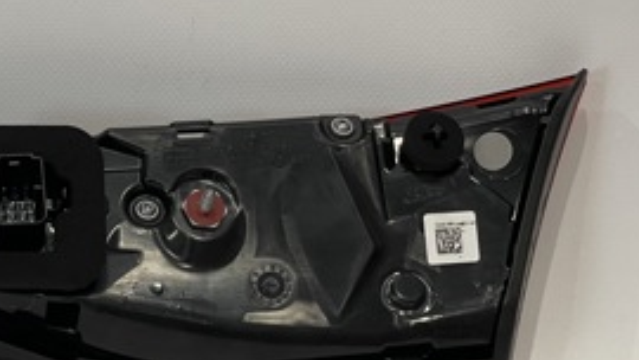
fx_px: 2796
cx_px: 161
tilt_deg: -21.4
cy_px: 262
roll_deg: -2.1
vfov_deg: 7.4
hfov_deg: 13.0
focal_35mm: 165
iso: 160
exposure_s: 1/50
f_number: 2.2
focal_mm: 7.5
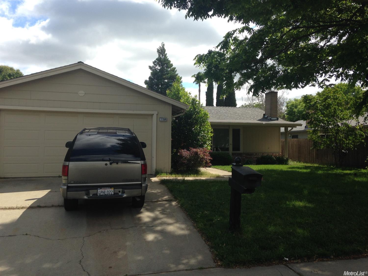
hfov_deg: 55.4
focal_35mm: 33
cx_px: 184
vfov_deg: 42.9
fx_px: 351
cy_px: 138
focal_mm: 4.12
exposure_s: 1/1153
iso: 50
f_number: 2.4
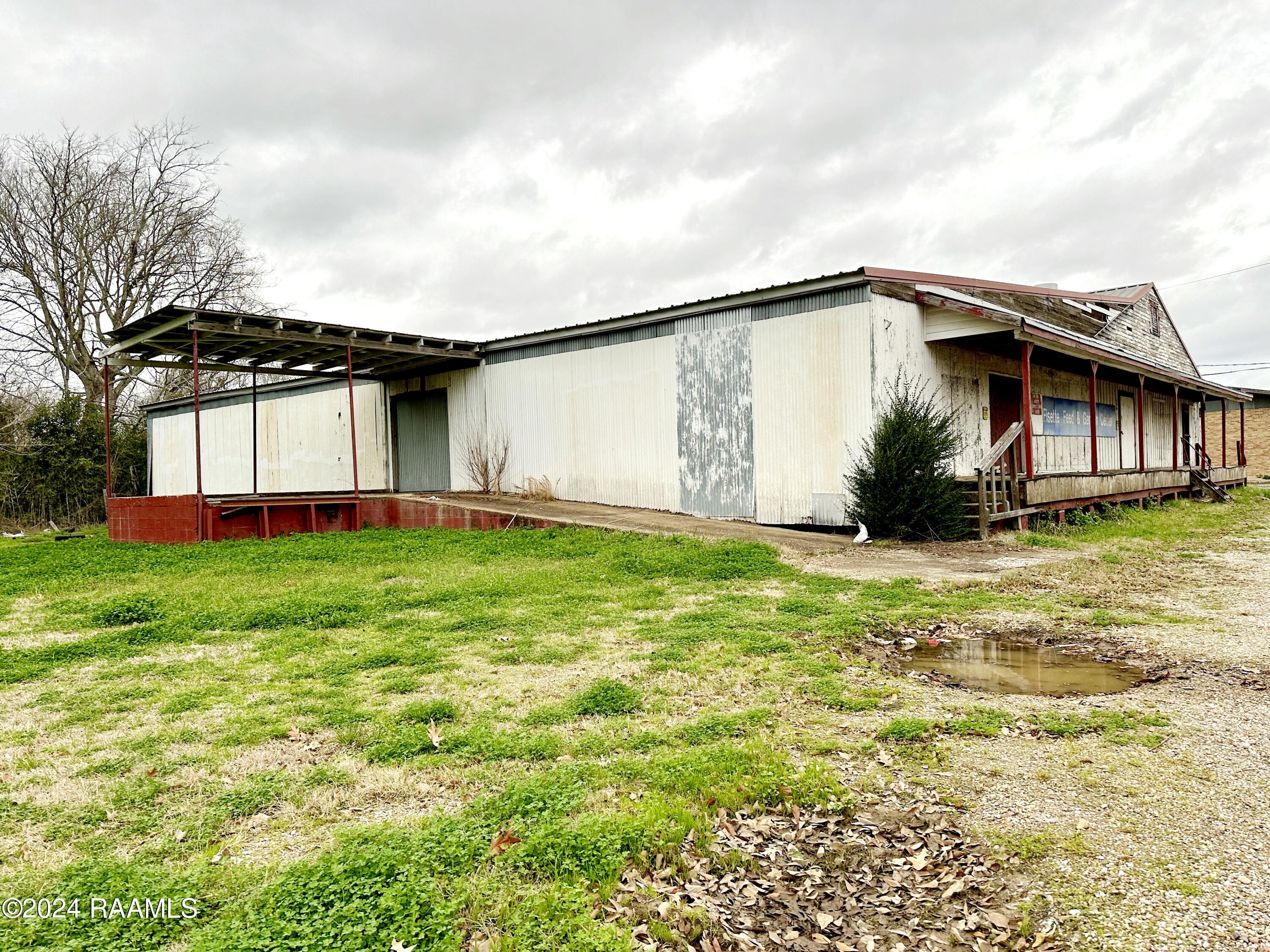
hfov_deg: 71.6
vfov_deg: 56.8
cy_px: 476
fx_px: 881
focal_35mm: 24
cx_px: 635
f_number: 1.78
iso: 80
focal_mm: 6.86
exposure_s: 1/435
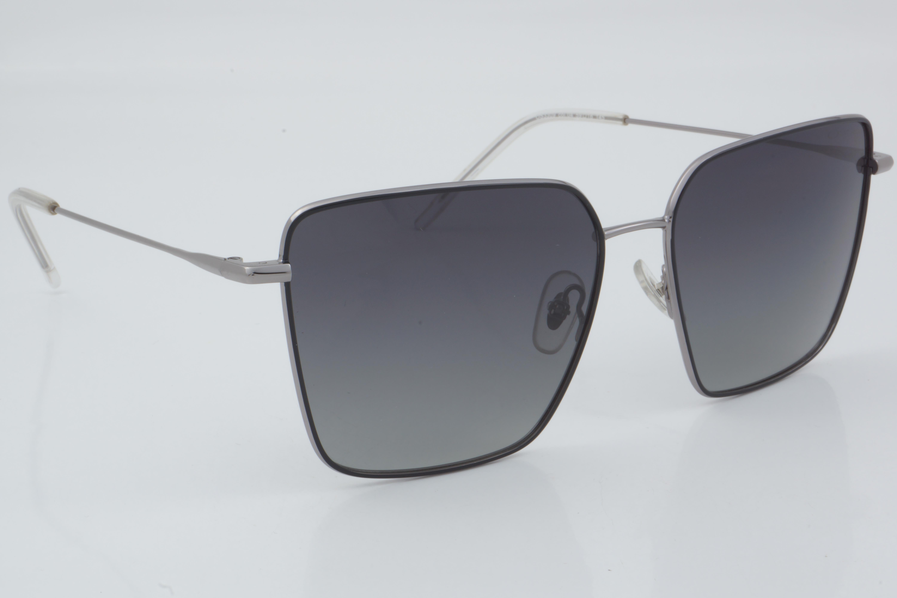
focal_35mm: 75
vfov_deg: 18.2
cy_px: 299
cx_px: 448
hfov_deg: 27.0
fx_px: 1869
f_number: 32
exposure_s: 1/3
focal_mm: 50
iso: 100
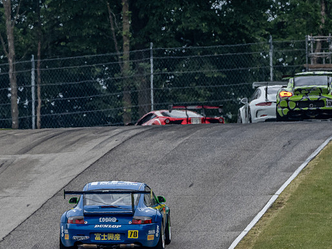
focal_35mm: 1137
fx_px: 10905
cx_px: 45
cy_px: 85
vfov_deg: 1.3
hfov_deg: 1.7
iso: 400
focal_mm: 300
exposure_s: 1/400
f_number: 7.1
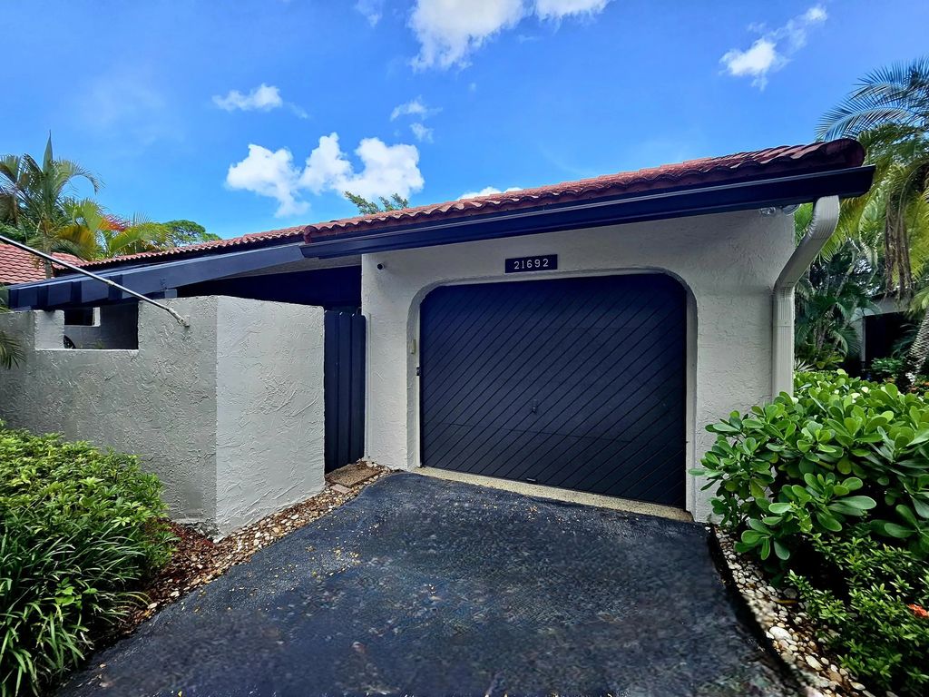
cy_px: 348
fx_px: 349
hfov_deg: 106.2
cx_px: 464
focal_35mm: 13
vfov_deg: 89.9
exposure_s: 1/263
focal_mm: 1.7
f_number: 2.2
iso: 32
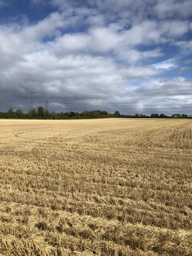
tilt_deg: -1.7
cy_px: 128
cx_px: 96
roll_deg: -0.6
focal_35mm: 28
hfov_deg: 49.7
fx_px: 207
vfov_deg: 63.4
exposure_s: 1/3205
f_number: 1.8
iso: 20
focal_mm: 3.99
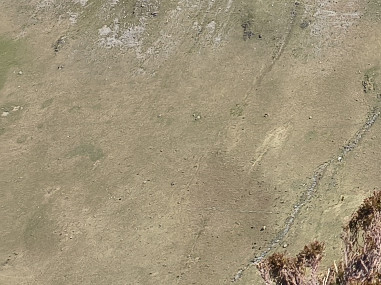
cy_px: -246
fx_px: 1354
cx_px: 966
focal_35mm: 123
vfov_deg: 11.1
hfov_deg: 12.1
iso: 102
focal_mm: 5.56
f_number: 1.8
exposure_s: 1/2040
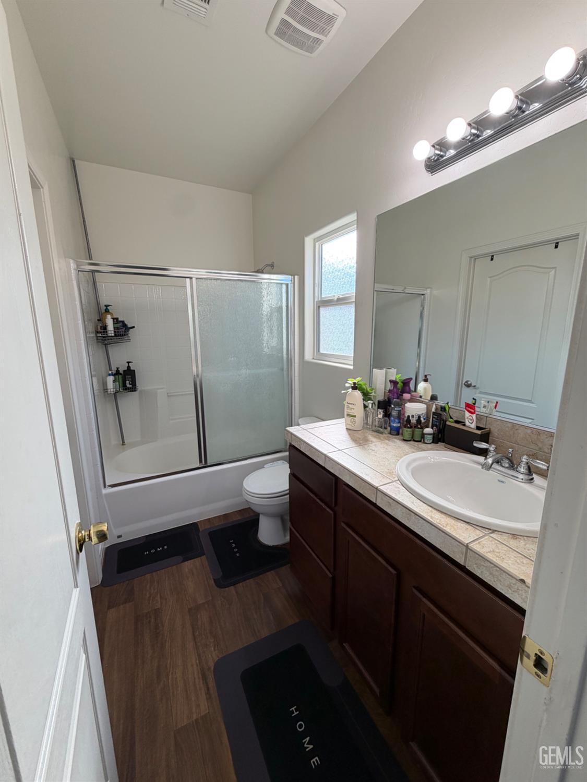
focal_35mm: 14
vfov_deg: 102.0
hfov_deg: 85.7
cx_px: 294
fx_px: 316
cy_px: 391
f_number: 2.2
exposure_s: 1/120
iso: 64
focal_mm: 2.22
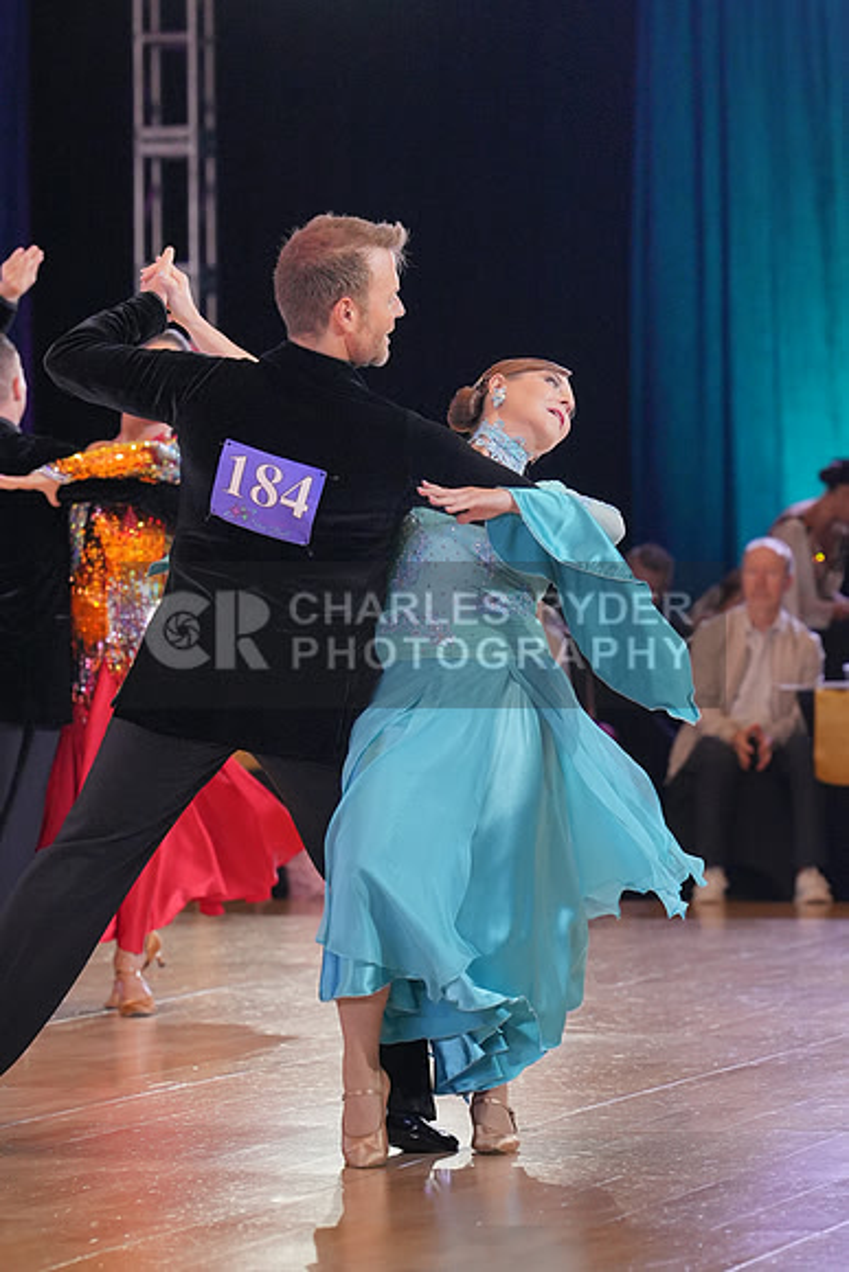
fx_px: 6787
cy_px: 636
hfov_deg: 7.2
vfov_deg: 10.7
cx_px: 424
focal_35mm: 192
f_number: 4
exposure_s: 1/500
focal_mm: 128
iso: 2500
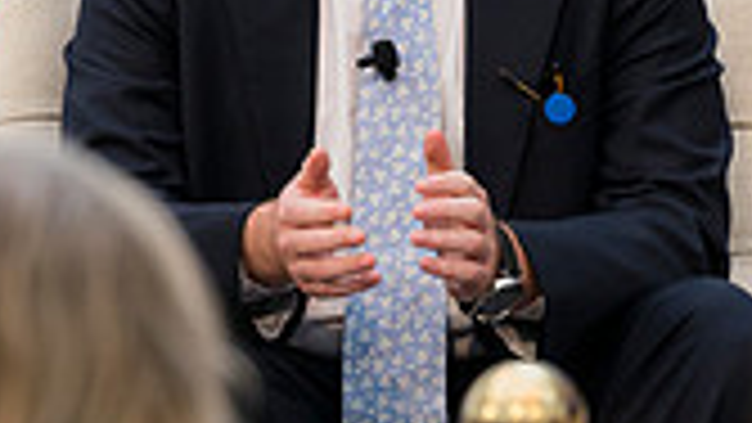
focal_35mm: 634
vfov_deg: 1.9
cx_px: 396
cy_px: 238
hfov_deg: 3.4
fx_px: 12644
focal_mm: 150
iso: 500
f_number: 4
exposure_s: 1/160
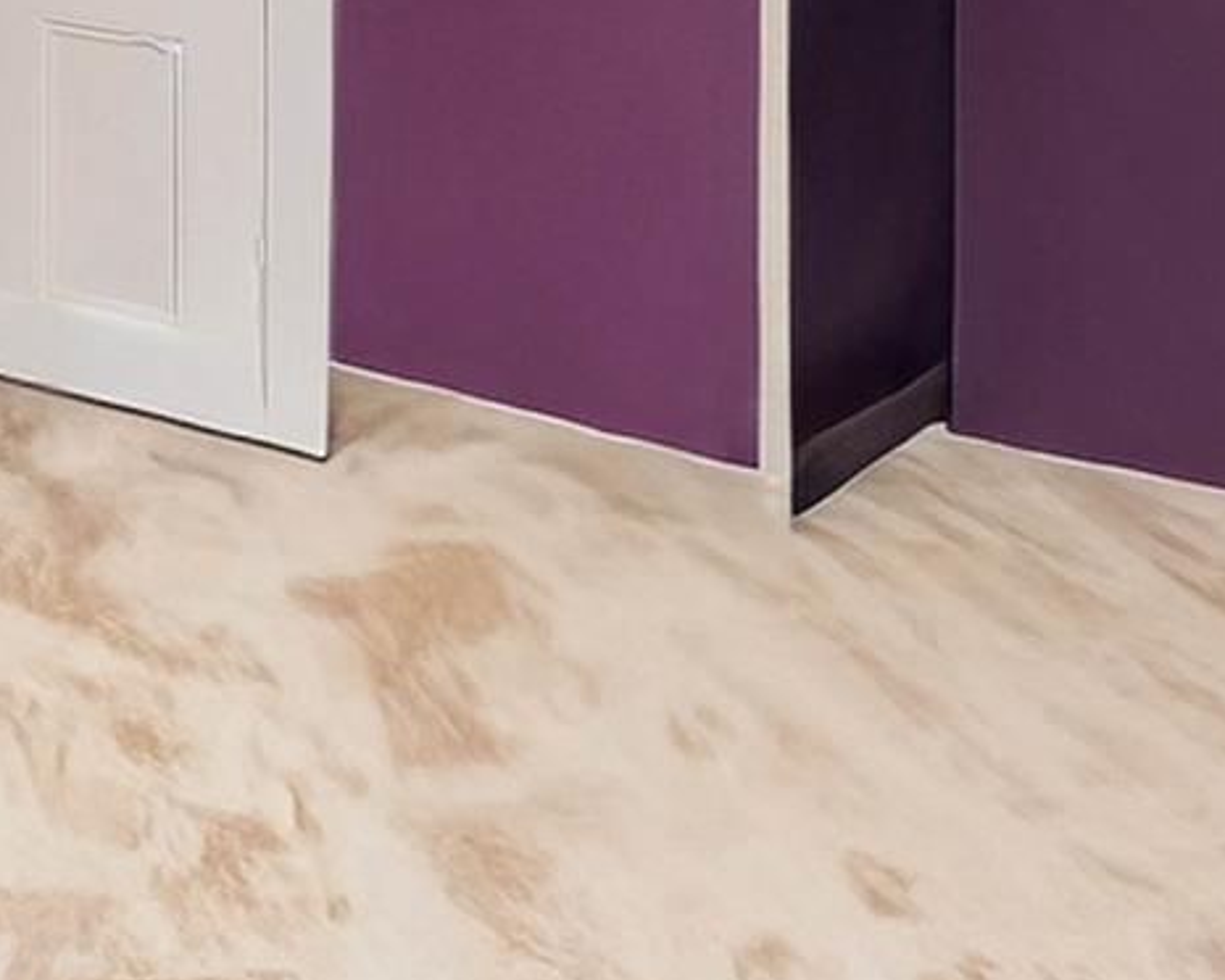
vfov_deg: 22.6
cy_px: -196
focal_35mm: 62
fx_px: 2248
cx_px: -348
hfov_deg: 26.2
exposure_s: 1/60
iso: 2500
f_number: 5.6
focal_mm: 10
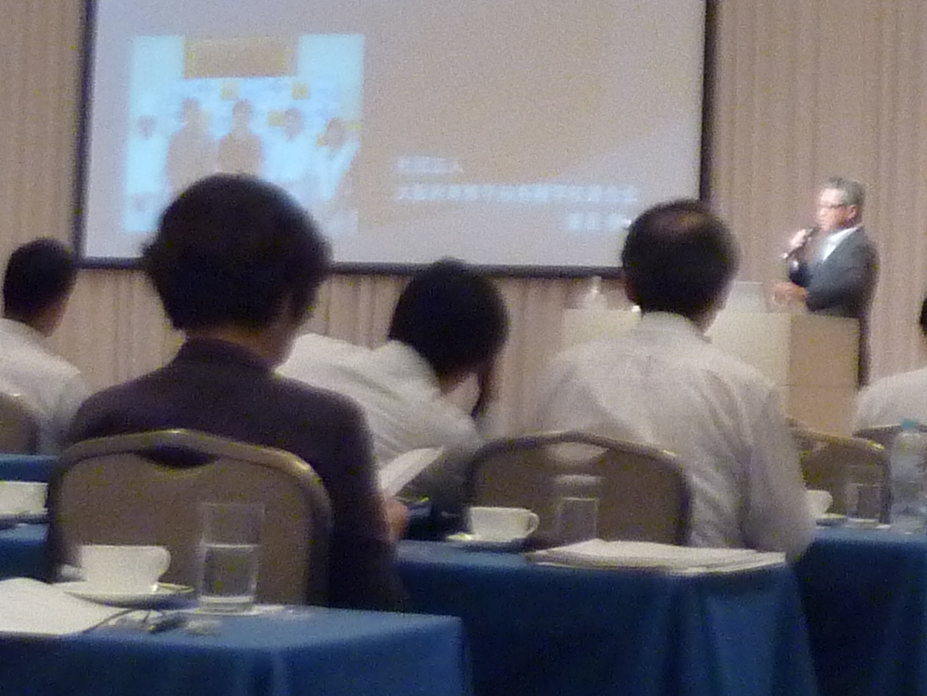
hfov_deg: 18.8
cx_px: 687
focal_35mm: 104
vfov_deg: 14.2
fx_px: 2785
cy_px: 166
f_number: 3.4
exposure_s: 1/30
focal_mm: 4.7
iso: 320
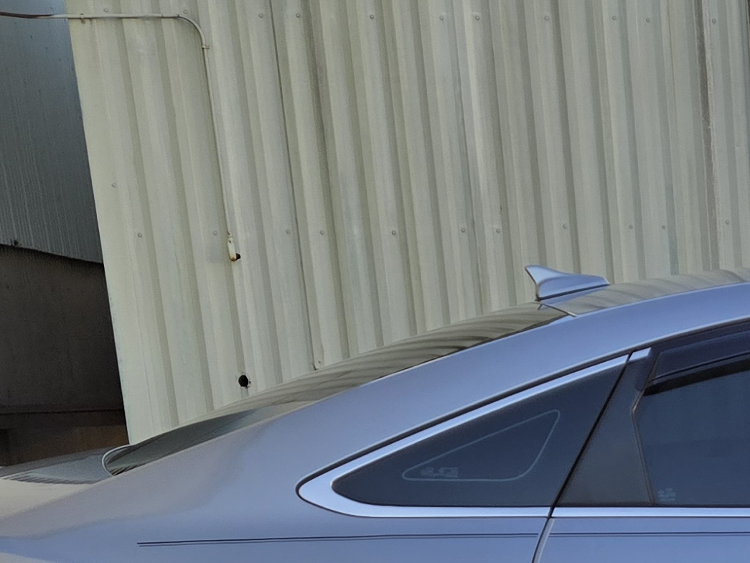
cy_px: 760
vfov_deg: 15.8
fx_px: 1907
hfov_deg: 20.5
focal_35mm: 88
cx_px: 957
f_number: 1.8
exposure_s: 1/843
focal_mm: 5.4
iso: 25
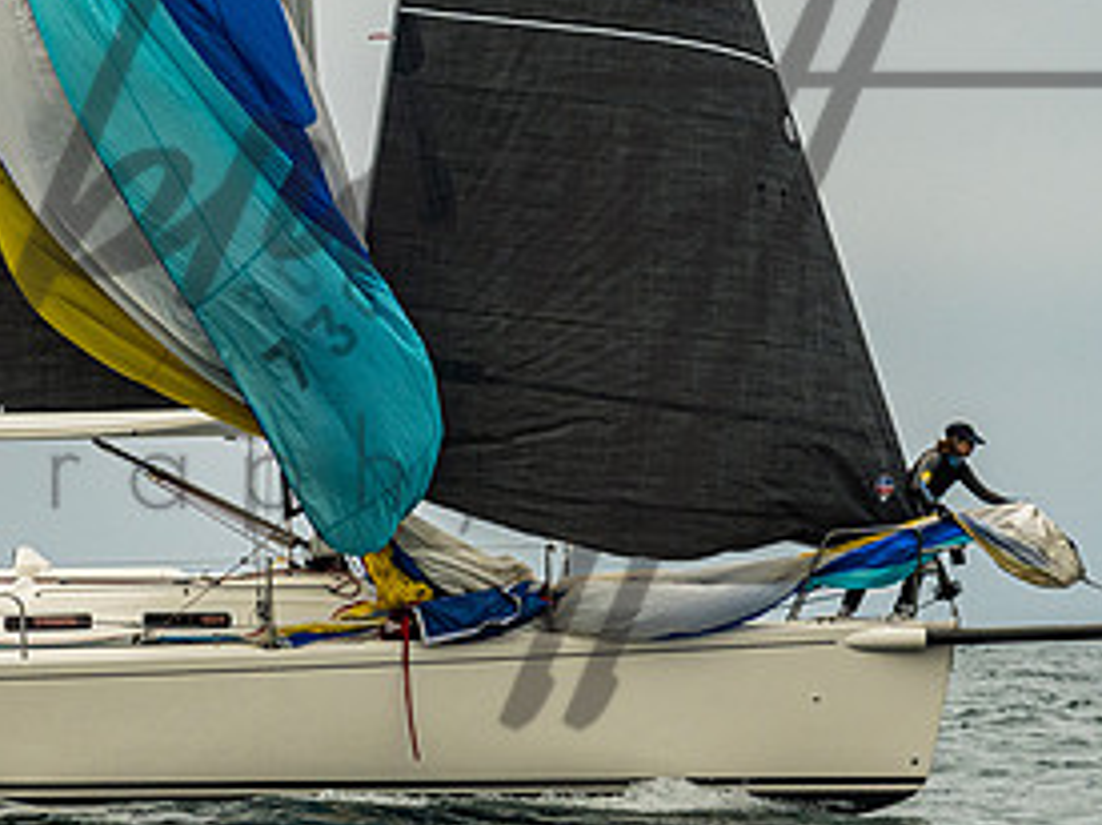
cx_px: 321
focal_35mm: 353
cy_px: 214
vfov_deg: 4.2
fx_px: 11233
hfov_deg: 5.6
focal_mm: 140
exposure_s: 1/2500
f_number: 6.3
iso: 400
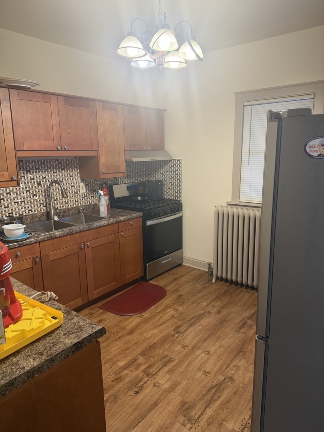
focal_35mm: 24
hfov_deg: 56.8
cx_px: 162
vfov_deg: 71.6
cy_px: 216
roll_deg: +0.1
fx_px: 300
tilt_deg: -11.5
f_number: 1.78
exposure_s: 1/60
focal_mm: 6.76
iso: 250
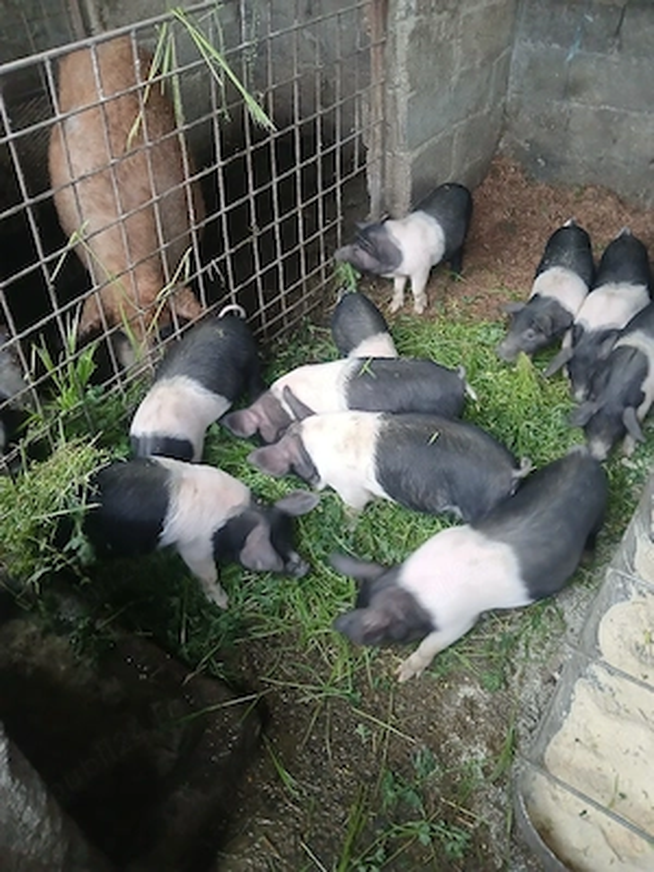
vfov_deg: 67.3
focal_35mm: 26
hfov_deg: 53.1
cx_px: 327
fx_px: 655
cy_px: 436
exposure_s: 1/25.1
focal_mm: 3.98
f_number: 1.8
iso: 400
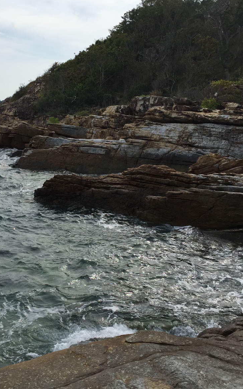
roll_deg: -0.8
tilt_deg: -10.3
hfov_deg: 29.9
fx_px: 445
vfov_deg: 47.2
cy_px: 192
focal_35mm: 42
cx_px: 54
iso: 32
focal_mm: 4.15
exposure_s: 1/3300
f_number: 2.2
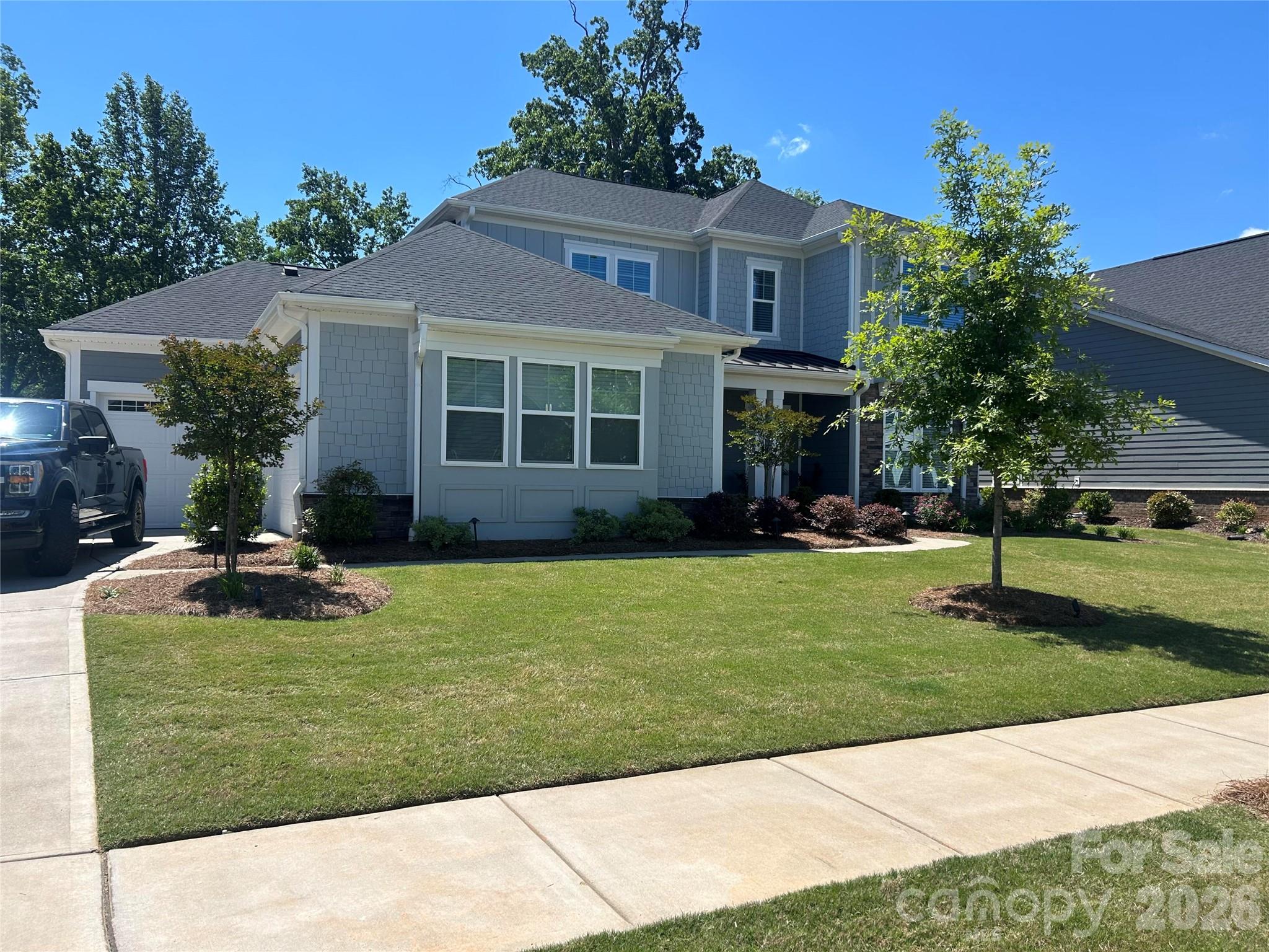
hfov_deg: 67.3
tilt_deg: +0.6
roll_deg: -0.6
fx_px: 953
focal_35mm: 26
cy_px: 476
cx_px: 634
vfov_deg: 53.1
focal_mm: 5.7
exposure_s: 1/3571
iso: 50
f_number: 1.5
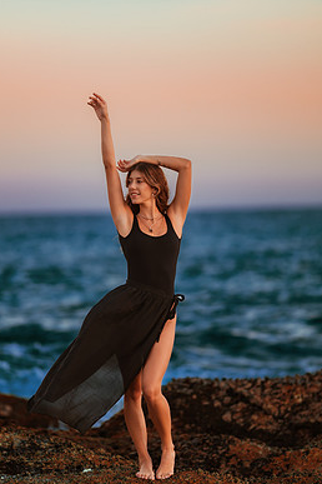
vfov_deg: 13.1
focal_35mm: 157
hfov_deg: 8.7
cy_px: 255
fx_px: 2106
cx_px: 149
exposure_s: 1/250
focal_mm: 135
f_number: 1.8
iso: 100
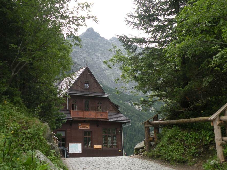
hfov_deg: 38.9
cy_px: 78
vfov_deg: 29.7
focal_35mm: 49
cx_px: 102
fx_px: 321
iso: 64
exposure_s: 1/95
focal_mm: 7.4
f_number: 3.5
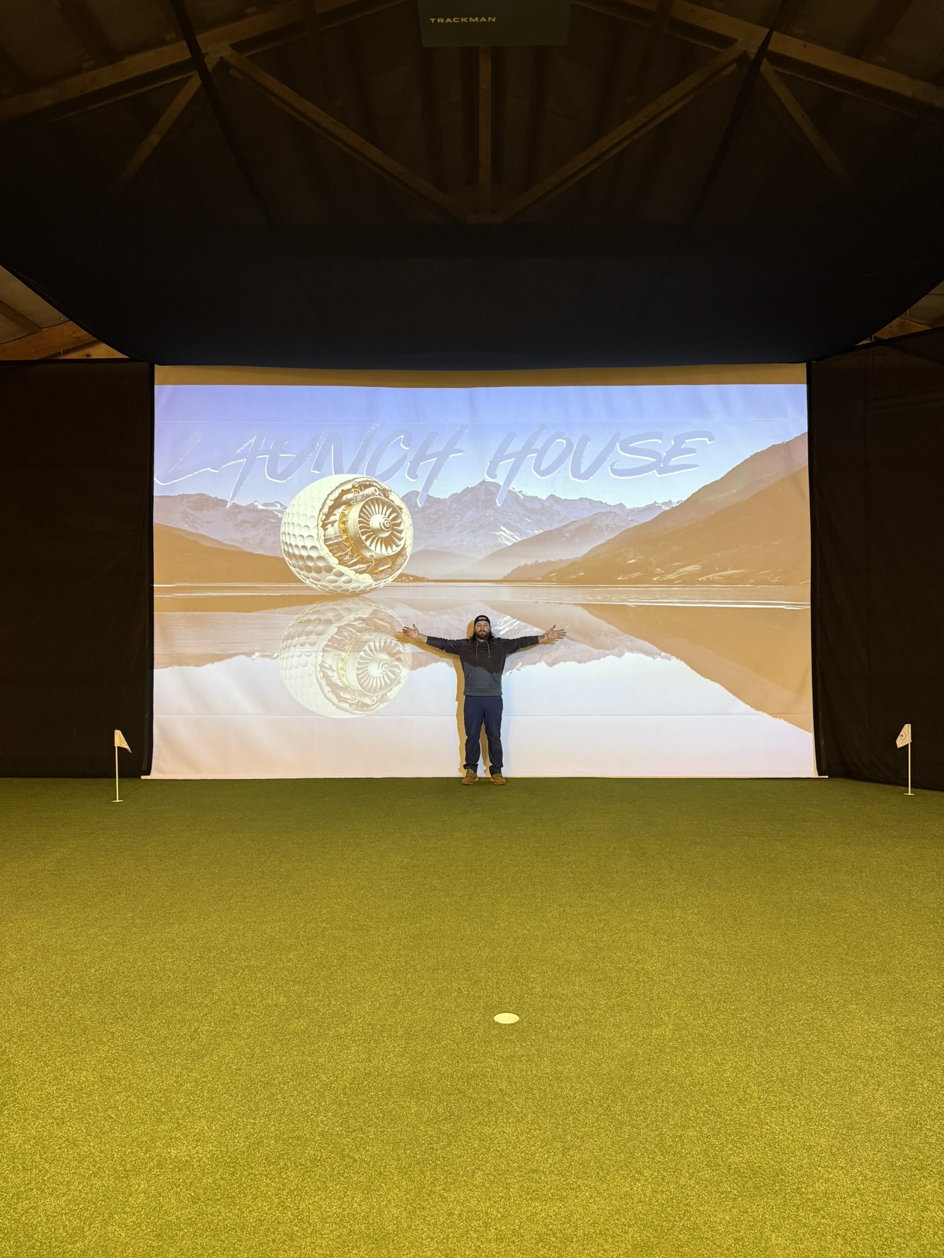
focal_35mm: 24
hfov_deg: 56.8
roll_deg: -0.2
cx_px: 472
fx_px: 873
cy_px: 629
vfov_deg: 71.6
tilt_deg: -0.7
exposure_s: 1/60
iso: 250
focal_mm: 6.76
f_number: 1.78
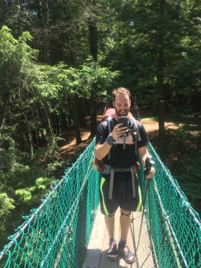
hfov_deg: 48.2
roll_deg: -0.3
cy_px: 134
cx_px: 100
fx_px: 225
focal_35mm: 29
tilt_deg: -5.8
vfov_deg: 61.7
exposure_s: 1/195
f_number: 2.2
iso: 25
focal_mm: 4.15
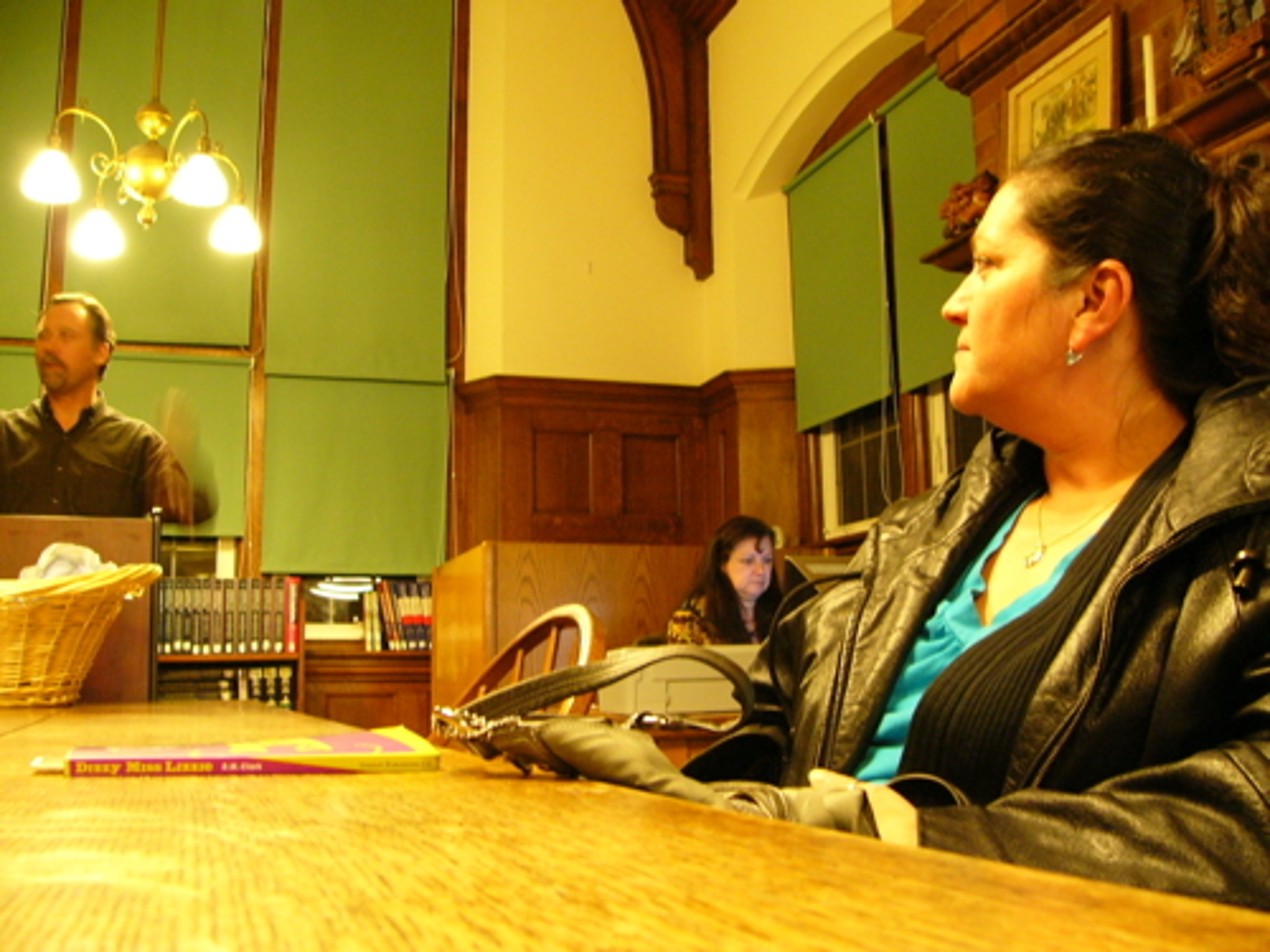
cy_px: 476
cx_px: 635
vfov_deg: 39.7
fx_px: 1321
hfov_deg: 51.4
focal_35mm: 36
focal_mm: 6
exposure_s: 1/4
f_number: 2.8
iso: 200
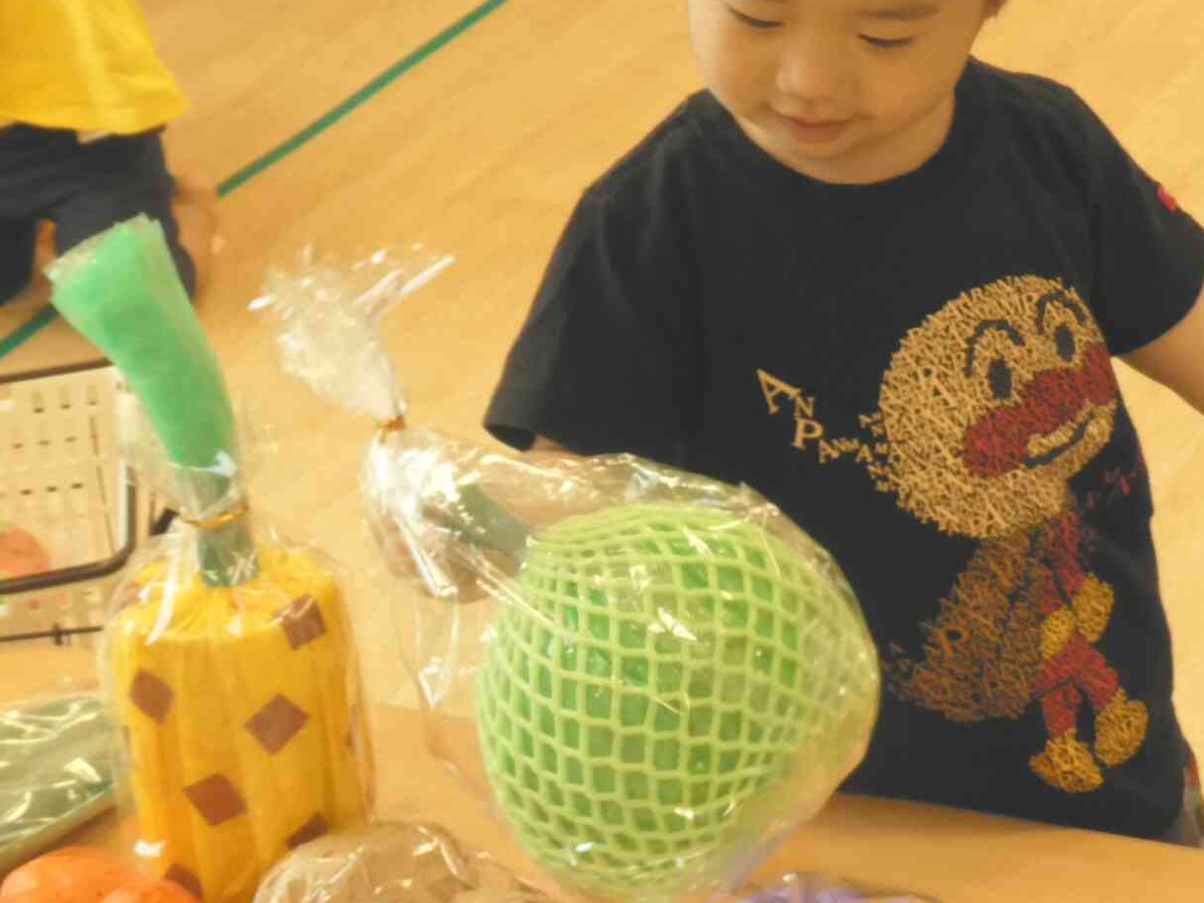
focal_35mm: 119
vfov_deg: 12.4
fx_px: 4139
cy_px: 763
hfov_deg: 16.4
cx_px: 1042
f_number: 3.8
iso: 160
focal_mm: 7.2
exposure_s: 1/80
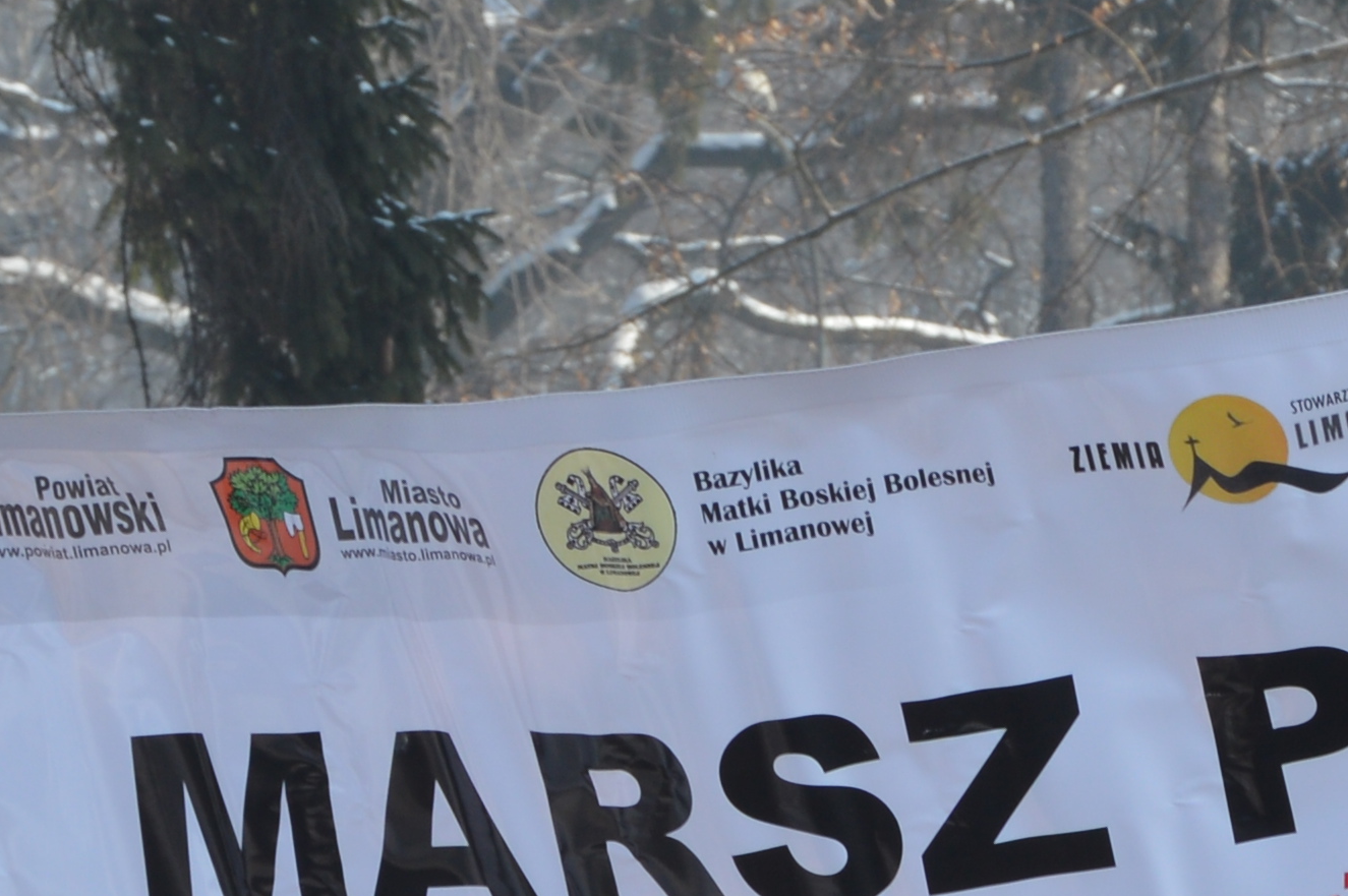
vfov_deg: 4.8
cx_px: 1251
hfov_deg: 7.2
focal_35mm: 286
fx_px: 10700
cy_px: 1106
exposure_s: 1/200
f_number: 7.1
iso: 100
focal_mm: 42
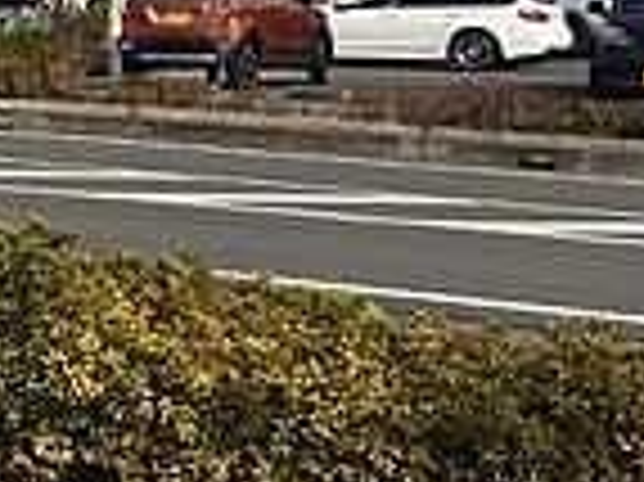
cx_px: -617
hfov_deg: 13.9
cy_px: -50
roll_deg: +0.1
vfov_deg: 11.9
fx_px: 2268
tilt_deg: -2.0
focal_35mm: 122
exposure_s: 1/1923
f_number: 2.2
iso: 25
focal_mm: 4.15
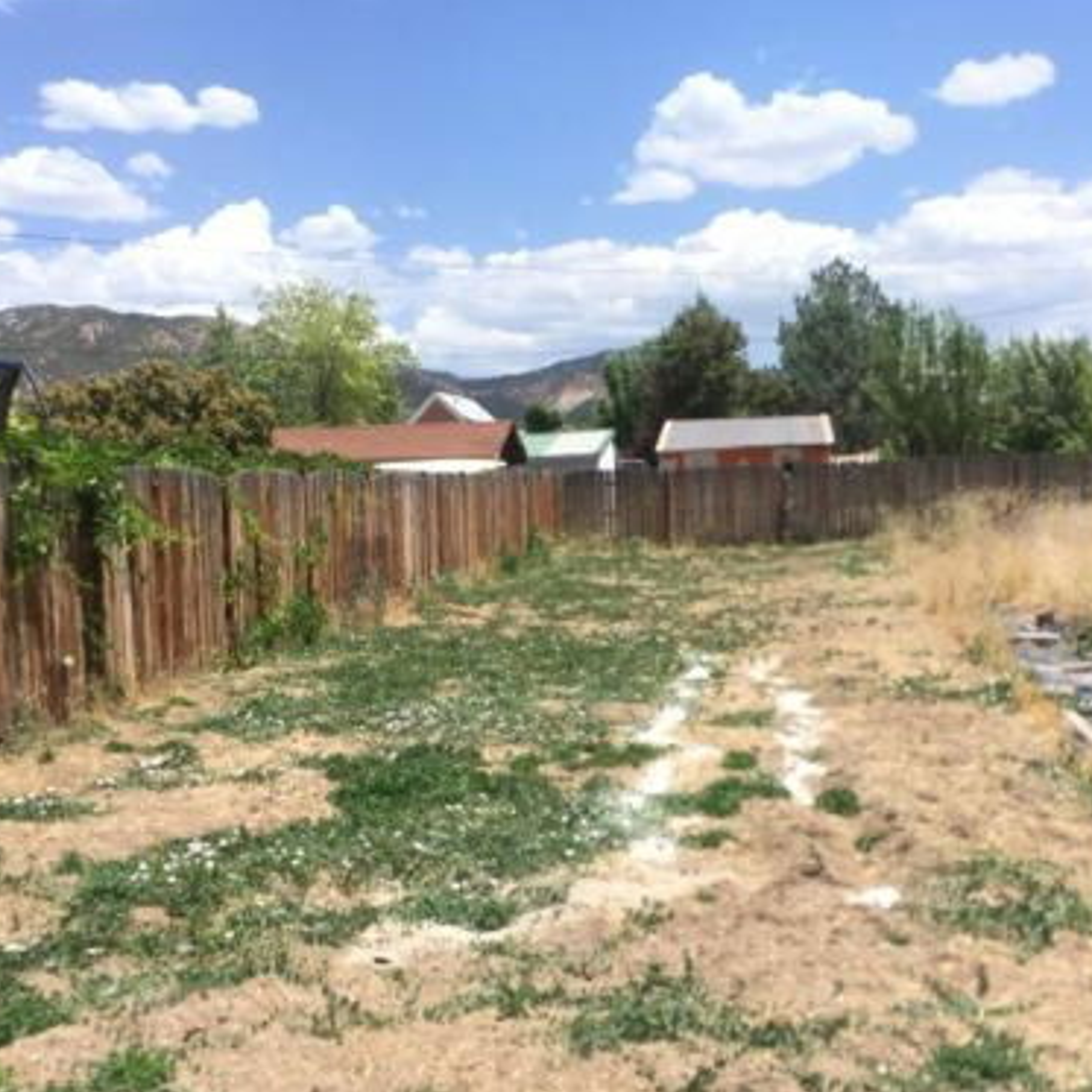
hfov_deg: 38.2
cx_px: 656
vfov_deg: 38.2
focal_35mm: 44
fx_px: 1570
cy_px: 650
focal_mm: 4.15
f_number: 2.2
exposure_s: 1/1672
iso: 25
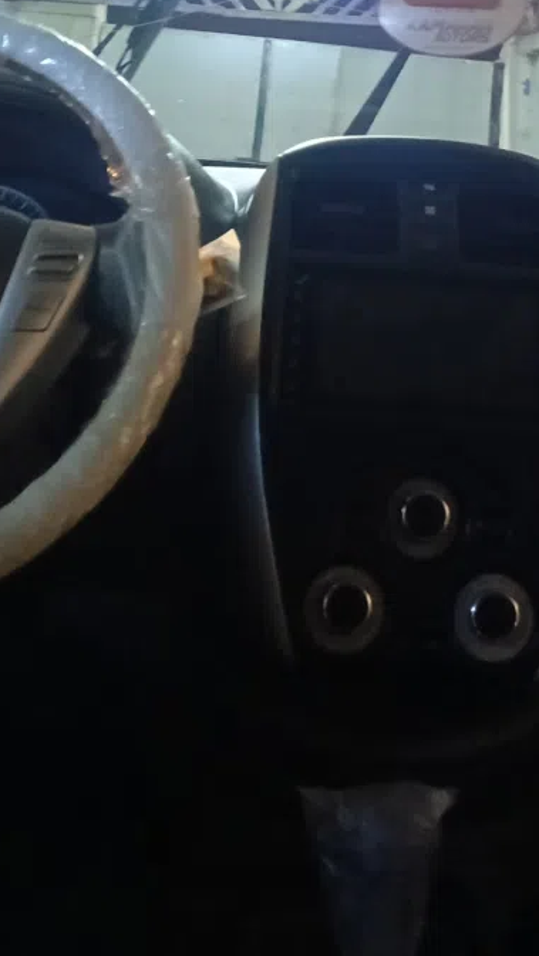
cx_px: 397
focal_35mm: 53
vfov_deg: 35.3
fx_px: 1345
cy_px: -6
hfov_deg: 22.5
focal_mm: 4.09
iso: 1789
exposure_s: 1/20
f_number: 1.6
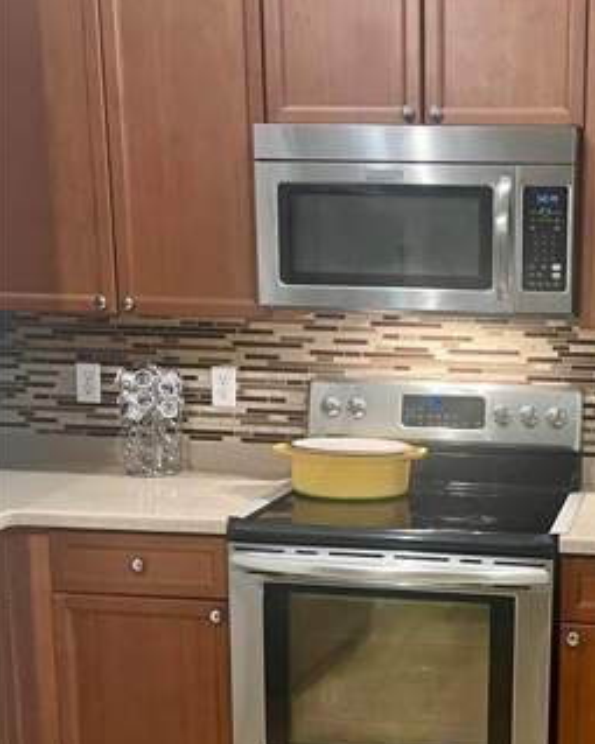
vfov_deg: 37.6
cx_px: 553
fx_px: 1079
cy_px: 497
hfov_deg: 29.4
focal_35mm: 49
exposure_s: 1/60
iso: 400
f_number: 1.6
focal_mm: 5.1
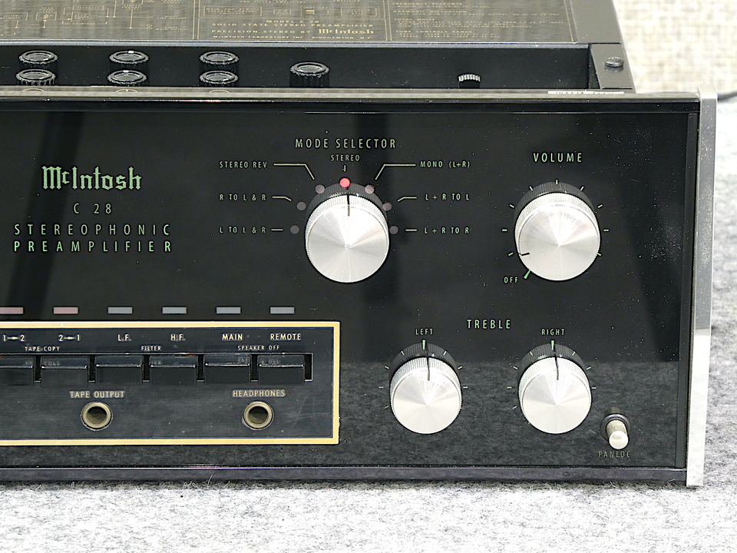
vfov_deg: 6.9
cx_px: 368
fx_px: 4556
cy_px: 276
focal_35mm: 214
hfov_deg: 9.2
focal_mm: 38.4
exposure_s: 1/1.3
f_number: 5.6
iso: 200
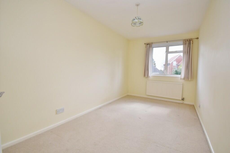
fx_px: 105
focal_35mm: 16
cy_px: 76
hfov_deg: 95.0
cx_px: 115
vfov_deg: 72.1
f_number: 5.6
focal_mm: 11
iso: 280
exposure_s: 1/125
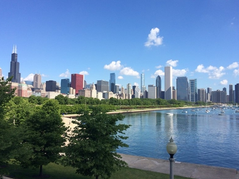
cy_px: 90
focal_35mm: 31
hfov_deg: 58.4
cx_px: 121
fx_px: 214
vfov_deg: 45.4
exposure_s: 1/1786
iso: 40
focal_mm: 4.12
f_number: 2.2
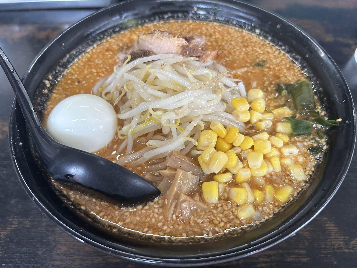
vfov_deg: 53.1
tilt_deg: -54.6
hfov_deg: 67.3
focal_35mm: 26
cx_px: 178
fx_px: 268
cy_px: 134
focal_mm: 5.7
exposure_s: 1/121
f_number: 1.5
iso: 125
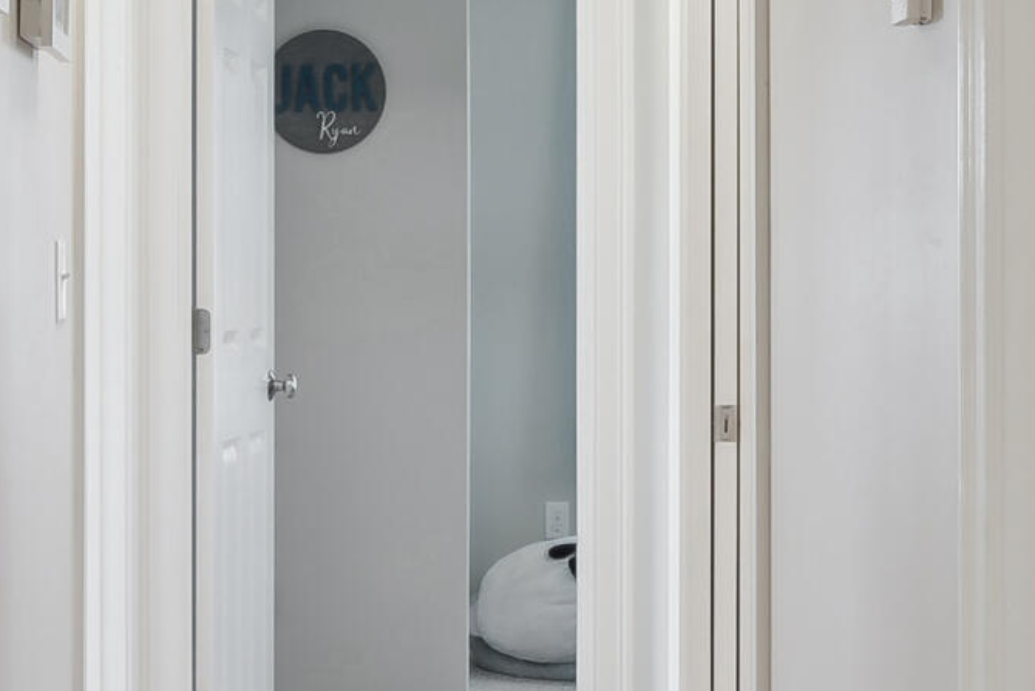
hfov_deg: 21.6
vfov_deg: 14.6
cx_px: 408
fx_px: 2703
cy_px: 296
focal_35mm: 94
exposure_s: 1/15
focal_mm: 21
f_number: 7.1
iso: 320
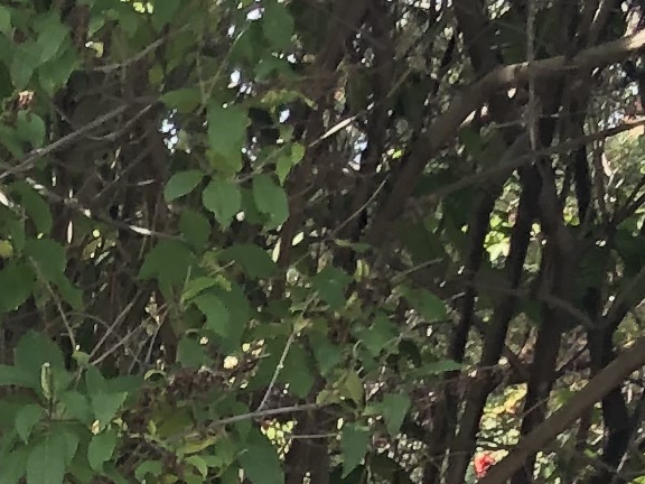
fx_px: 3652
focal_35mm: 196
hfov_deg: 9.3
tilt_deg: -14.5
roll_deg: +3.5
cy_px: 1691
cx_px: -738
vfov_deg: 6.6
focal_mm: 3.99
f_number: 1.8
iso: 20
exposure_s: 1/148
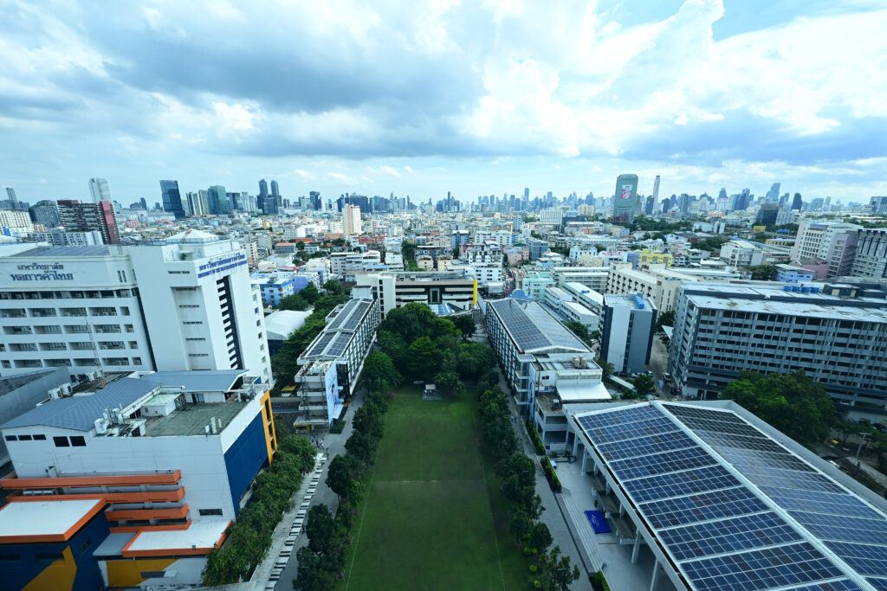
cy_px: 296
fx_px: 345
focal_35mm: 14
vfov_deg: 81.2
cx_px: 444
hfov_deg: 104.2
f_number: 5.6
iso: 200
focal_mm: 14
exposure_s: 1/200
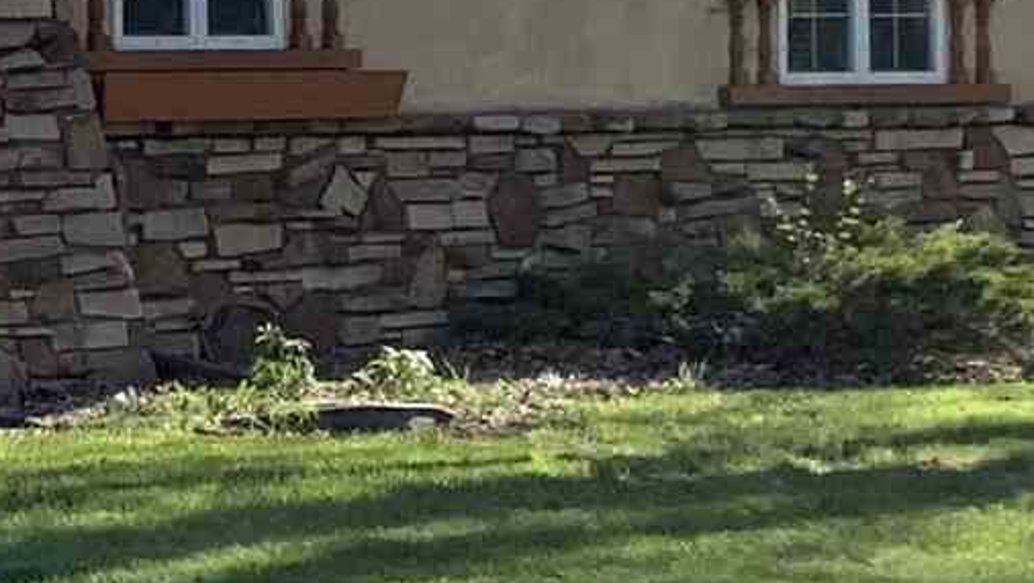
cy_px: 149
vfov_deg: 7.1
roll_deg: +1.4
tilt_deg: -2.1
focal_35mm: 172
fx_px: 4717
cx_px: -1659
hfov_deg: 10.3
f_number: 1.8
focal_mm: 4.25
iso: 25
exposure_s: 1/864
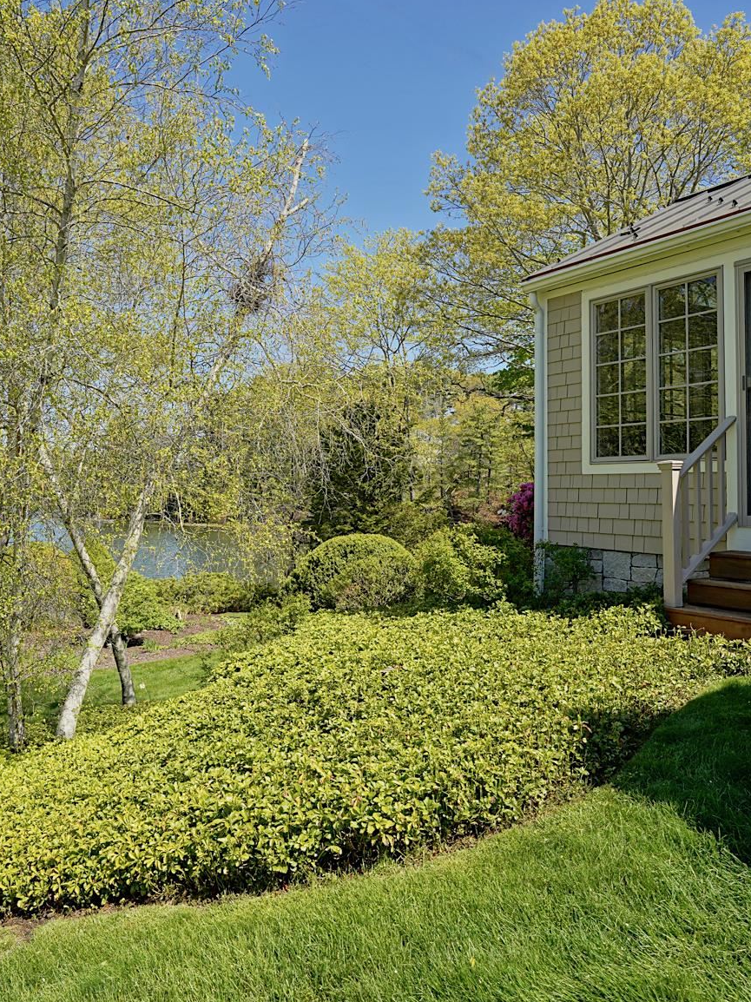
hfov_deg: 54.6
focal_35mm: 25
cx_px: 256
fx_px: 712
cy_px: 498
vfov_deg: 70.3
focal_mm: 16.4
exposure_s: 1/200
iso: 100
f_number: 7.1
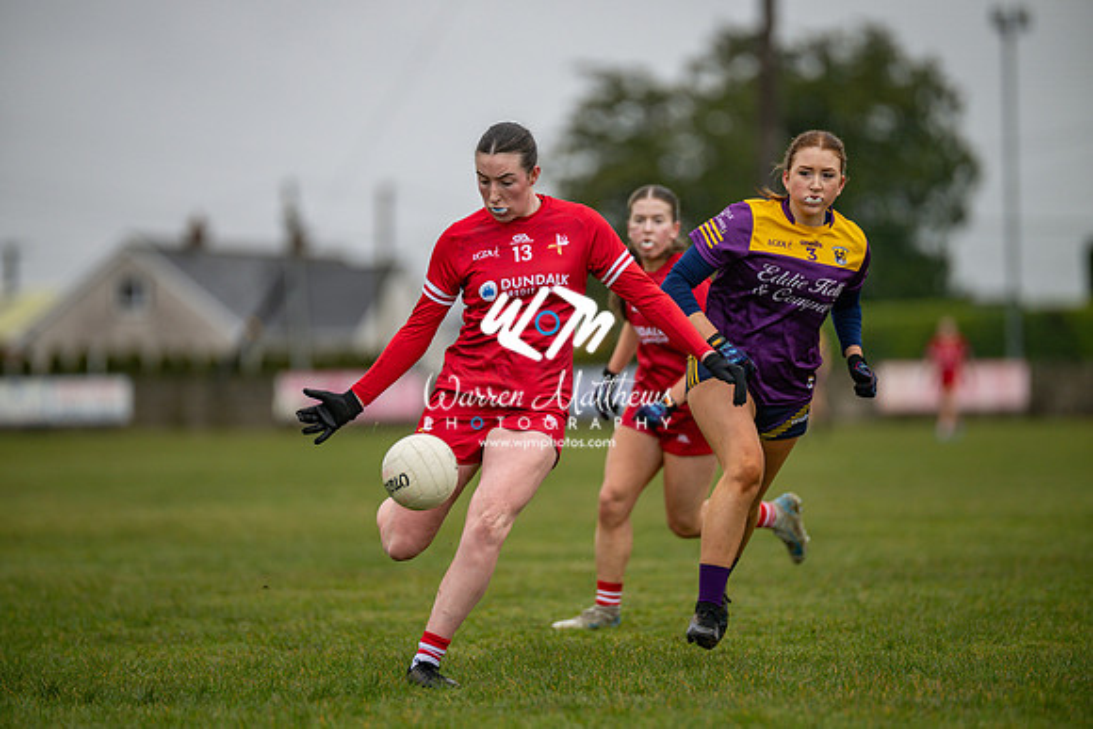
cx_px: 546
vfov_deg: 4.6
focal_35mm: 300
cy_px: 364
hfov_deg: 6.9
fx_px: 9110
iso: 280
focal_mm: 300
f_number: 2.8
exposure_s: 1/1000
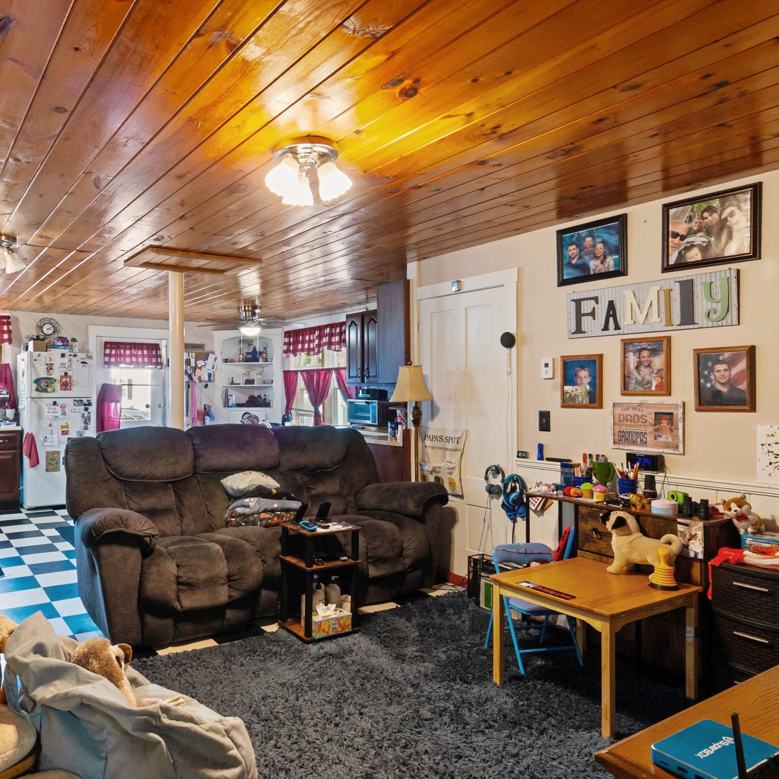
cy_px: 389
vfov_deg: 67.3
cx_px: 268
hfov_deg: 65.7
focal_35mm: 23
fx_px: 586
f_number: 11
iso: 200
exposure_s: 1.6
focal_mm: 12
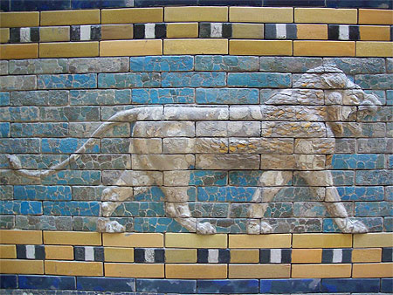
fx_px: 409
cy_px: 148
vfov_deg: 39.7
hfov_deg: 51.3
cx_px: 196
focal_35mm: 36
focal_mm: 6
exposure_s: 1/9.26
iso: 160
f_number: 2.7
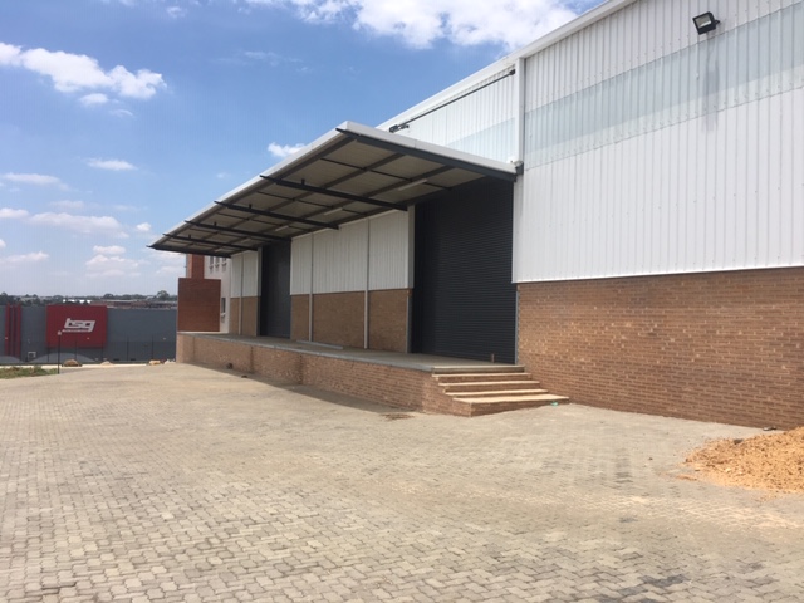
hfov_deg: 61.7
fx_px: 674
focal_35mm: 29
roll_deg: -0.3
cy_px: 302
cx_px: 402
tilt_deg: +0.3
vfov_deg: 48.2
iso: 25
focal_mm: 4.15
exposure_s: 1/2331
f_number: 2.2
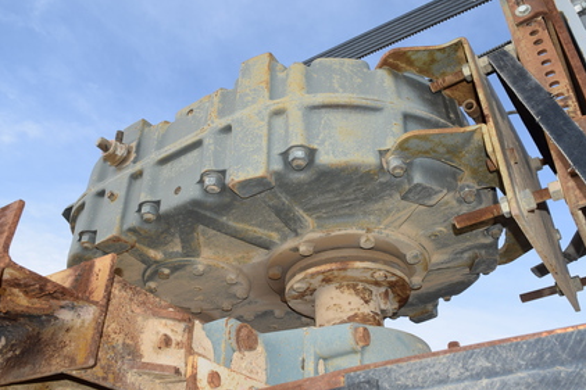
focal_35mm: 32
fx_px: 521
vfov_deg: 41.1
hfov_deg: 58.7
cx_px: 314
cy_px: 196
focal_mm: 18
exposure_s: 1/160
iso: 100
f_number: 6.3
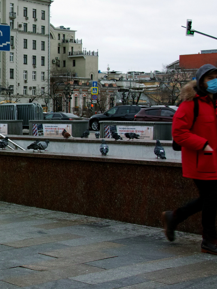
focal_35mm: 90
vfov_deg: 21.8
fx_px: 753
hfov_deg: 15.9
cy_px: 138
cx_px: -29
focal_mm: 29
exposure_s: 1/80
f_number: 5.6
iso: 100
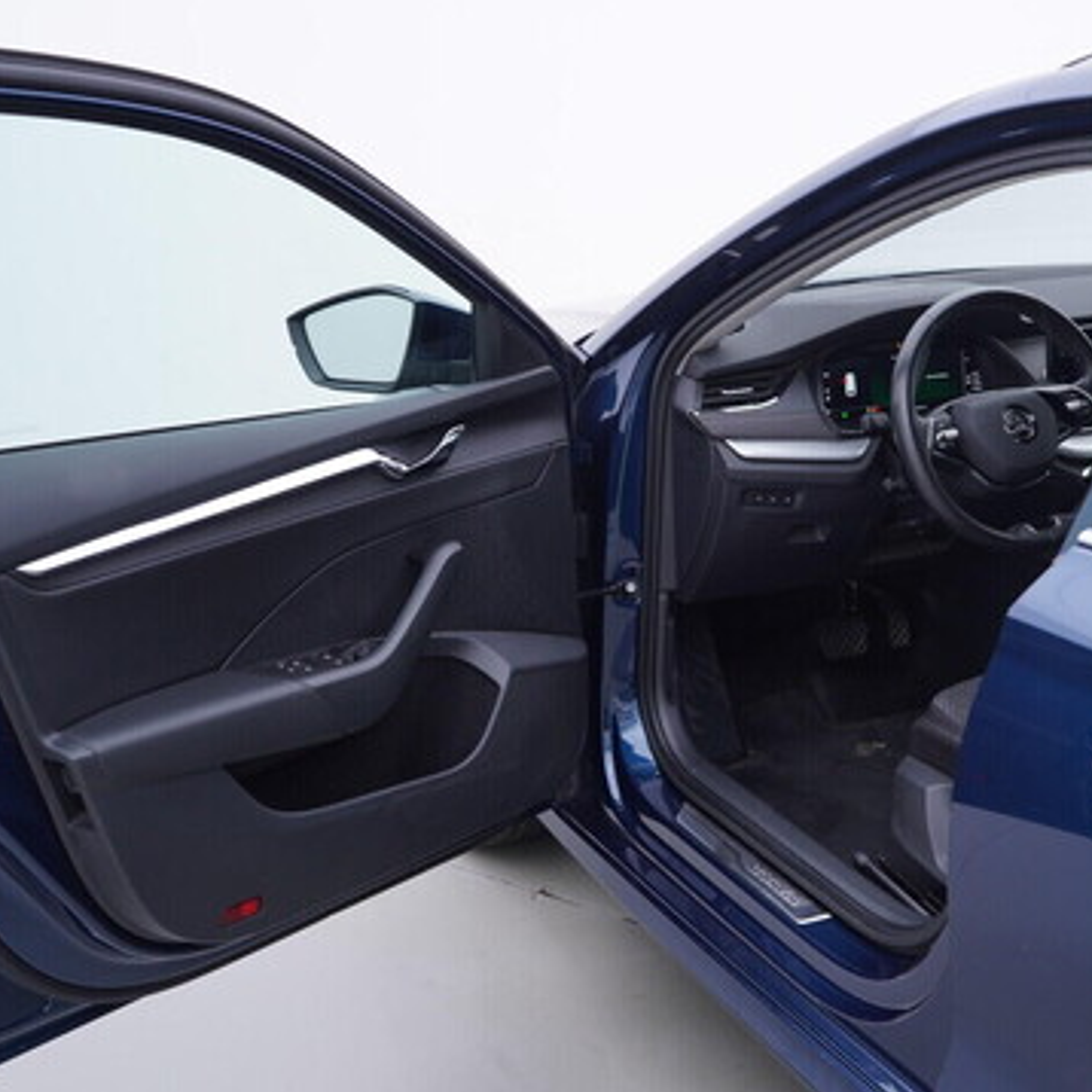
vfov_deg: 36.1
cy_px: 554
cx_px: 753
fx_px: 1677
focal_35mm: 47
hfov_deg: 35.6
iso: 125
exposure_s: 1/50
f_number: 3.2
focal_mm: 24
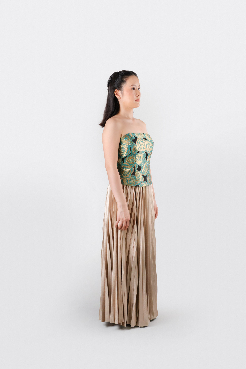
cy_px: 184
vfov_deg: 45.4
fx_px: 441
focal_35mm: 43
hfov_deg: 31.2
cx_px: 123
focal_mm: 43
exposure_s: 1/125
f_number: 8
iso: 1250
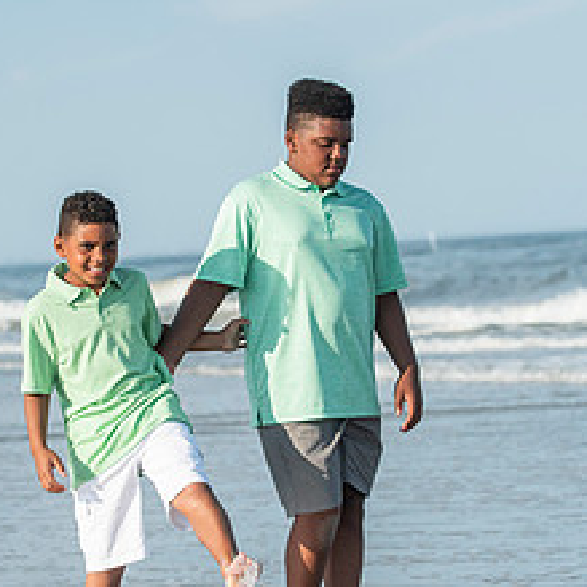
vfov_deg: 9.9
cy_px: 363
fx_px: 3377
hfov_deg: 9.9
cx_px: 265
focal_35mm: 176
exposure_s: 1/4000
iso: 250
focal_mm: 78
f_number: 3.5
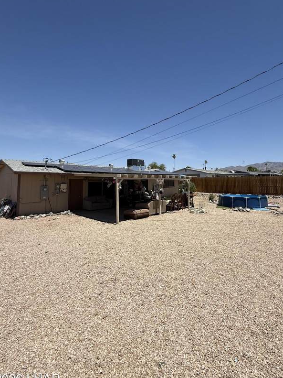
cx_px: 155
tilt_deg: +5.9
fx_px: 185
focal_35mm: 17
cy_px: 171
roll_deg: -0.2
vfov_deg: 90.8
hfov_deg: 74.5
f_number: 2.2
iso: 50
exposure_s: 1/3460
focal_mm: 2.22
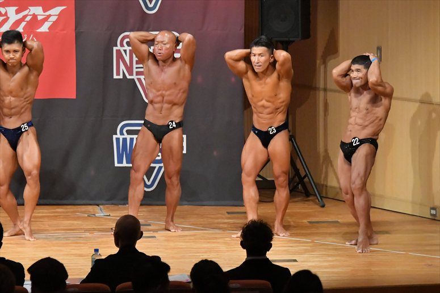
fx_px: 2932
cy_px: 146
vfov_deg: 5.7
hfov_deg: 8.6
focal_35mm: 240
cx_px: 220
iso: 12800
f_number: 5.6
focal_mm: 160
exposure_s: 1/400
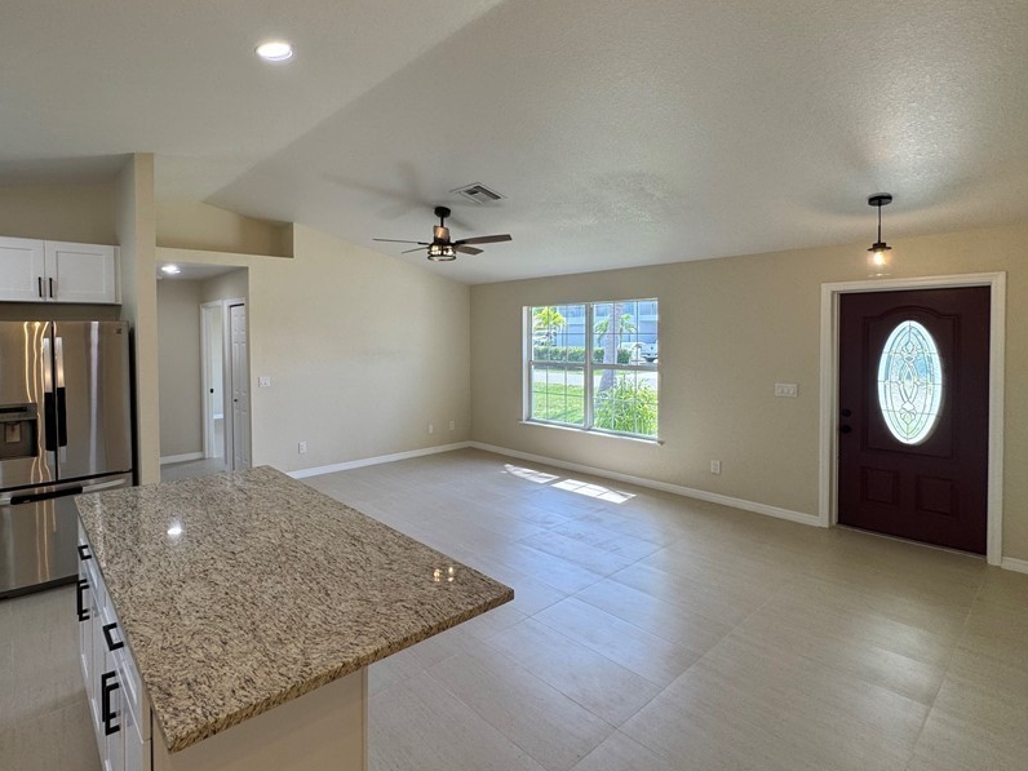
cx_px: 412
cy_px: 346
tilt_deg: -1.8
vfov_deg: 71.4
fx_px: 535
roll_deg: -0.3
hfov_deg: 86.7
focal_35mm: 18
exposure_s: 1/120
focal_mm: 2.22
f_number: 2.2
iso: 64
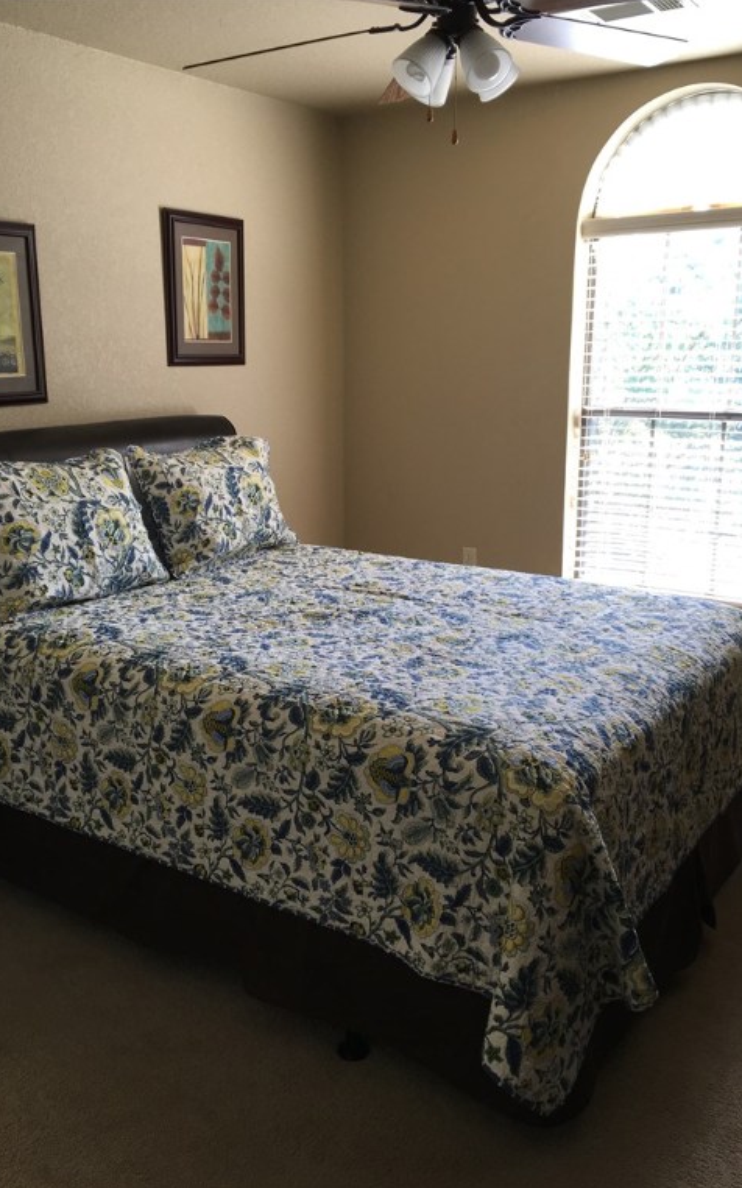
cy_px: 596
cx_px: 332
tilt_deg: -13.2
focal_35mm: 31
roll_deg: +0.6
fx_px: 1003
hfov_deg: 40.5
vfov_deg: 61.2
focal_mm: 4.15
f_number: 2.2
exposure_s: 1/60
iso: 32
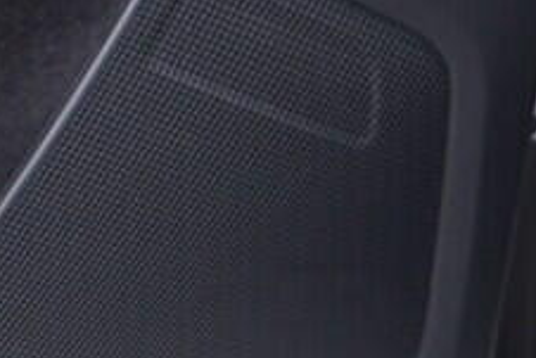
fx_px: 3412
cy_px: -192
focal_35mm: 229
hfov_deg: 8.2
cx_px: -811
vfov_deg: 5.9
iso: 125
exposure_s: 1/40
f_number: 2.8
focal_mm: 24
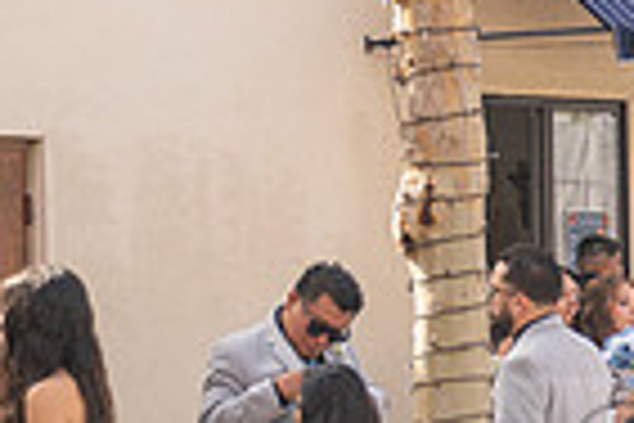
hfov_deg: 8.6
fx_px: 4121
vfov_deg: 5.8
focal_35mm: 234
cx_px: 886
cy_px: 484
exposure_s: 1/2000
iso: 200
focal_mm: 57
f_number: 2.8
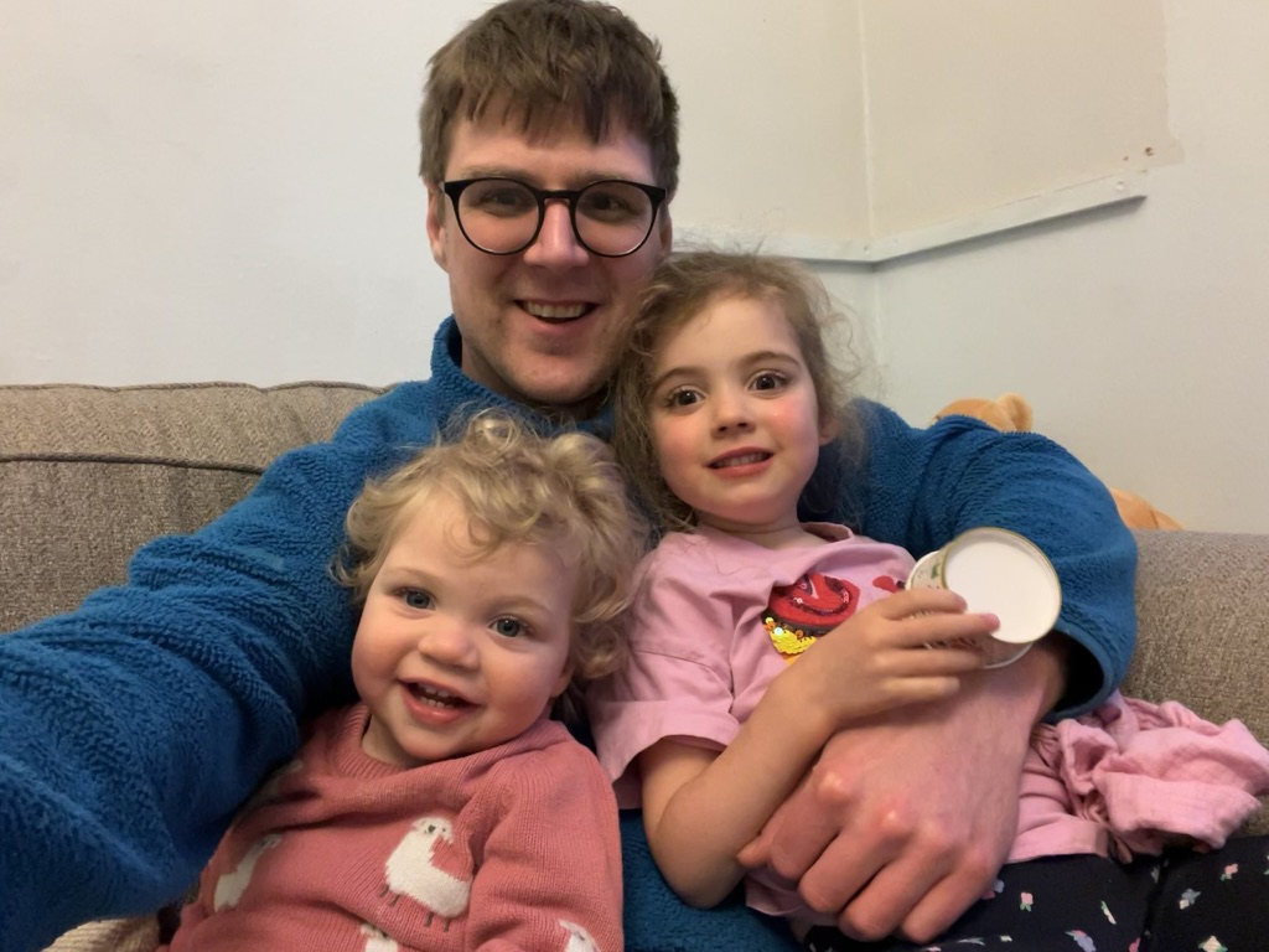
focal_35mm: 23
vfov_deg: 58.9
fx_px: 843
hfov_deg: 73.9
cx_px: 634
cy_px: 476
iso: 640
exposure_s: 1/25
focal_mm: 2.71
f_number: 2.2
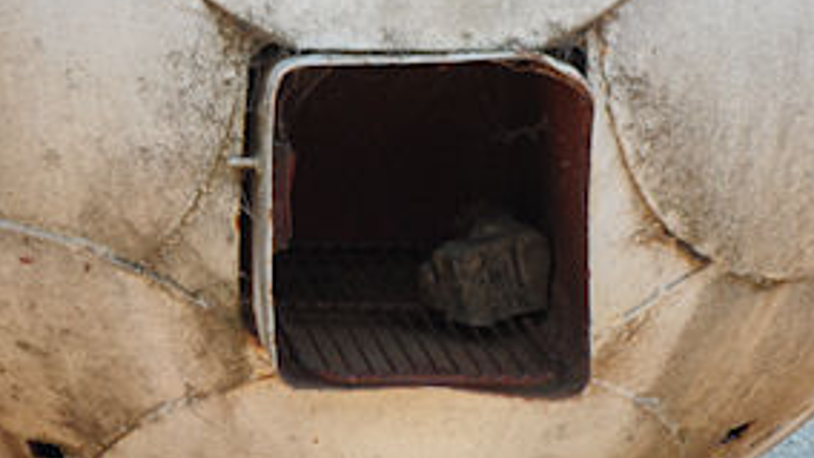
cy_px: 200
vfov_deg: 6.7
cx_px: 430
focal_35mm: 181
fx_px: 3908
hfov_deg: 11.9
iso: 80
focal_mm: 24.5
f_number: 5.9
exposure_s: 1/180
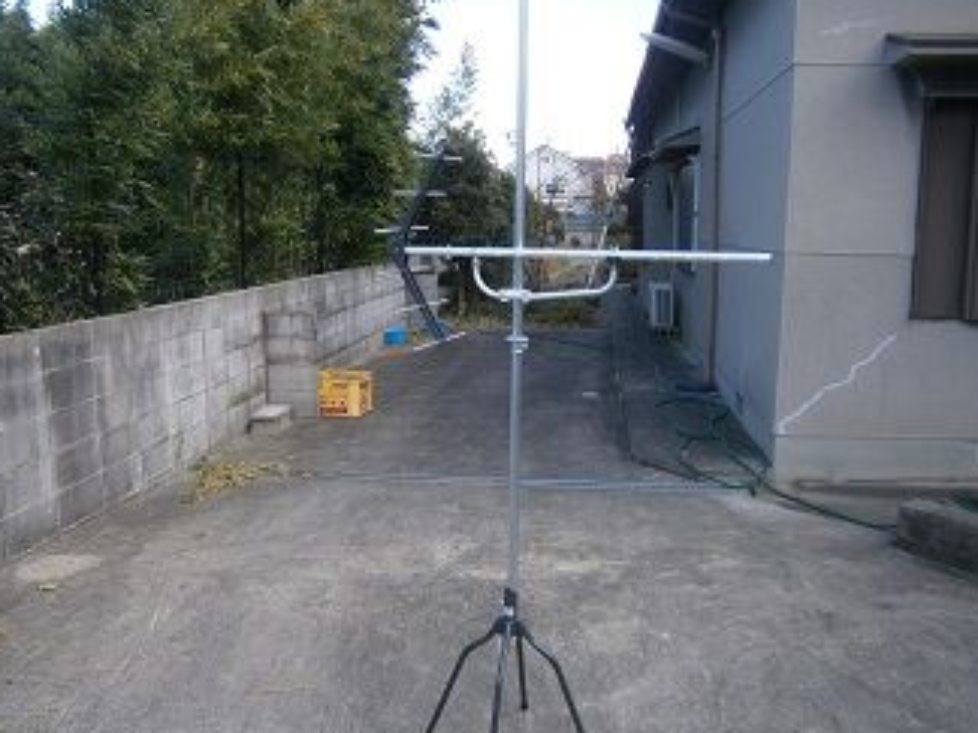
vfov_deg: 45.4
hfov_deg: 58.3
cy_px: 371
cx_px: 513
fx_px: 876
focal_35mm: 31
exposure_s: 1/250
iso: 80
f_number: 2.8
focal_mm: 4.7
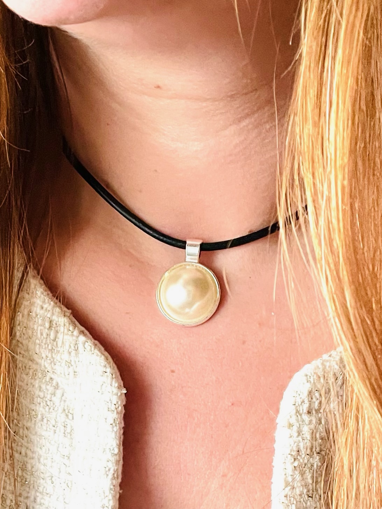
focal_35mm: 26
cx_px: 191
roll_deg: -1.7
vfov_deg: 67.3
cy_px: 254
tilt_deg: -6.2
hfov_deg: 53.1
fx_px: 383
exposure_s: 1/60
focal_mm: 4.2
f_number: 1.6
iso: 320
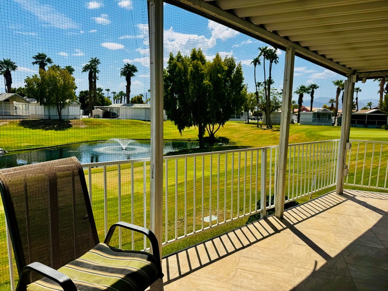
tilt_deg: -7.2
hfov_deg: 71.6
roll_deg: -1.8
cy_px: 146
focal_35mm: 24
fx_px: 269
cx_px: 194
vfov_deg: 56.8
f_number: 1.78
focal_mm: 6.76
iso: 80
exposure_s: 1/7092
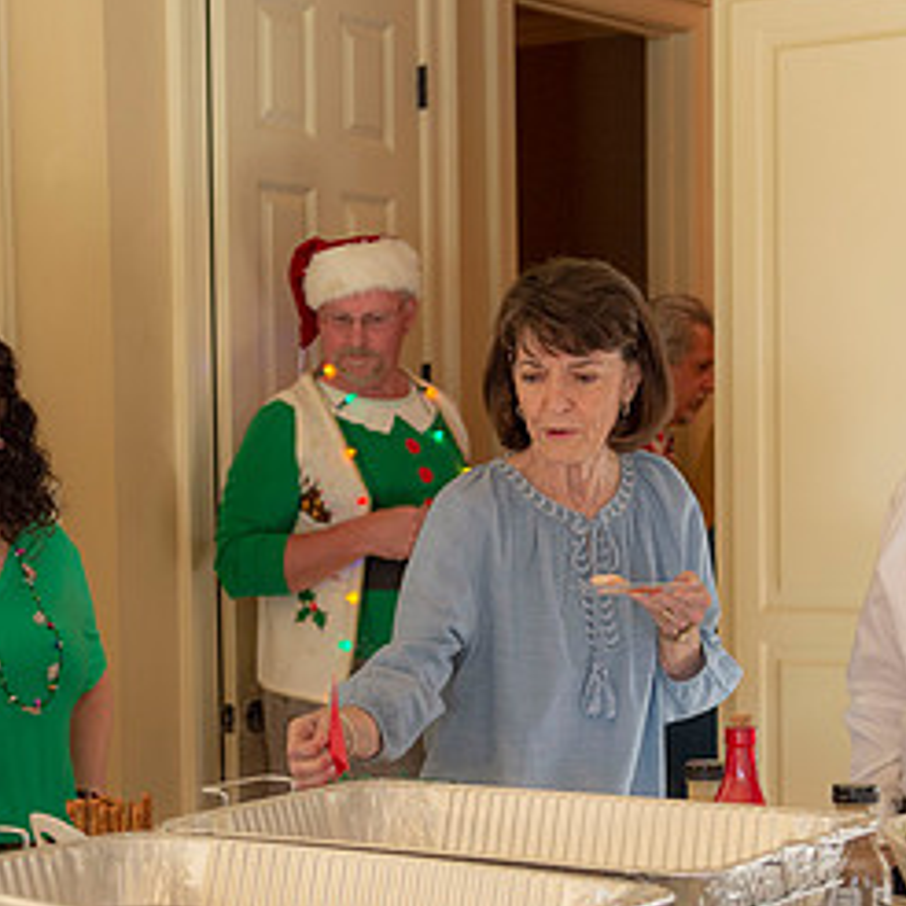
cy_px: 575
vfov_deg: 19.3
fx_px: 2665
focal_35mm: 90
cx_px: 416
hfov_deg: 19.3
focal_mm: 45
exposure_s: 1/160
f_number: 4
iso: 800
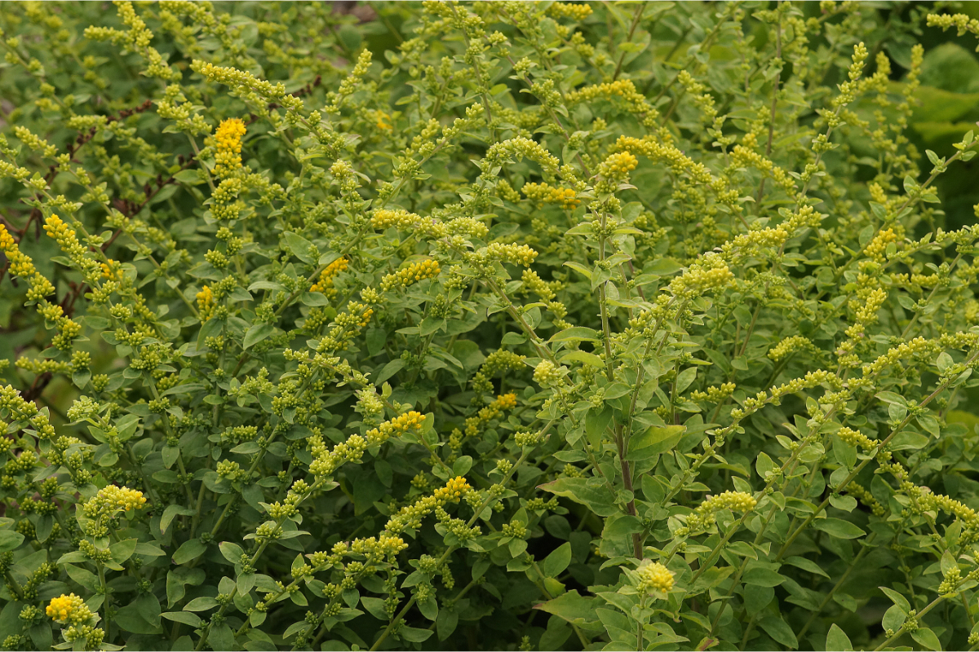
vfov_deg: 9.1
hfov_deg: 13.7
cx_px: 490
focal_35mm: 150
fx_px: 4079
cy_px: 326
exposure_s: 1/160
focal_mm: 100
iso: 400
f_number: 9
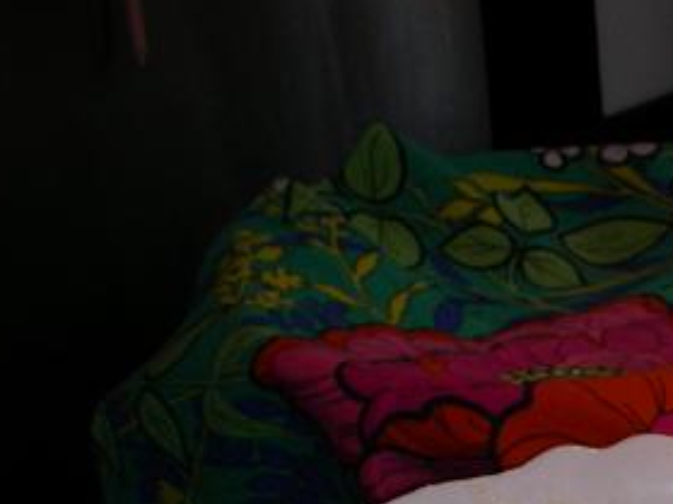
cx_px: 704
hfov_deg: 19.7
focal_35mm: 96
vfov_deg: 15.1
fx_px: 1866
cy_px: 535
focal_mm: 6.3
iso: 50
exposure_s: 1/60.1
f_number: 3.5
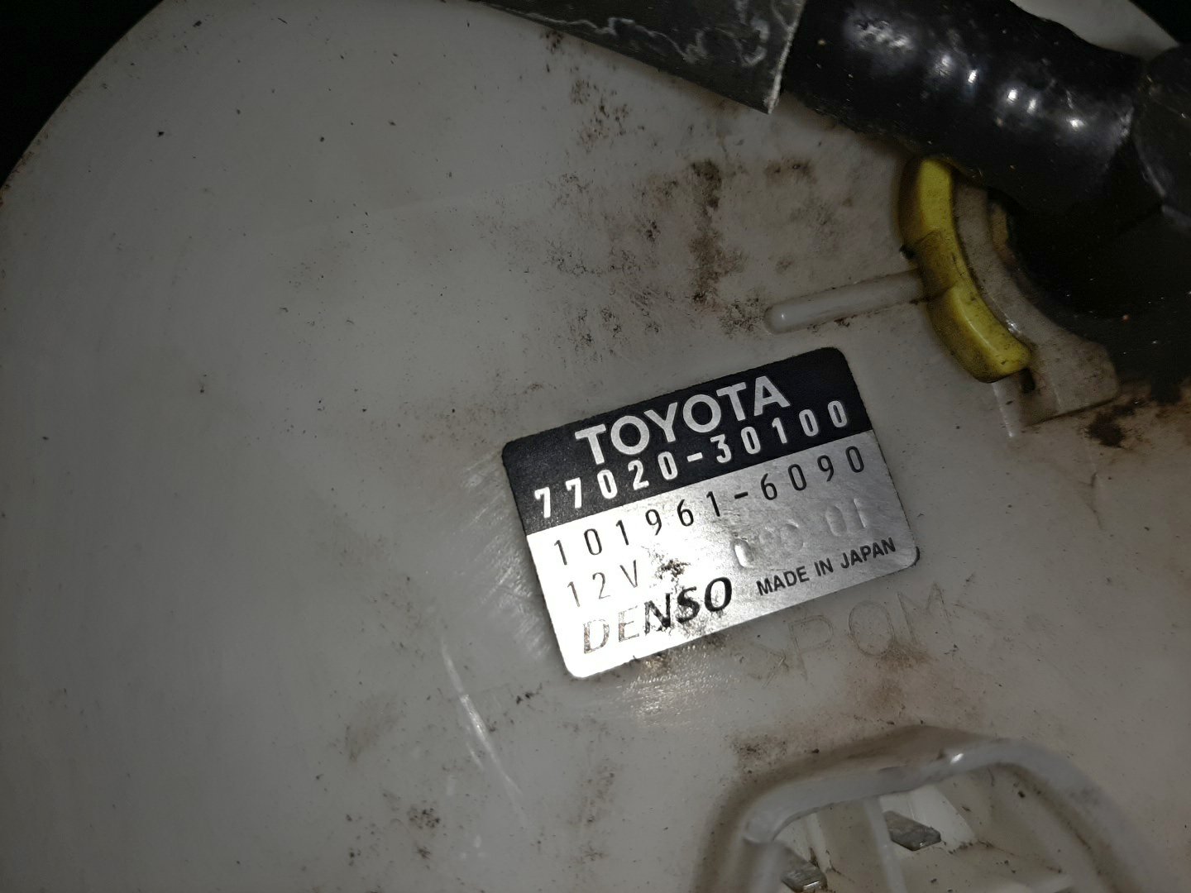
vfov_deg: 53.1
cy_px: 446
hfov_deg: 67.3
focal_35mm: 26
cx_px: 596
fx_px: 895
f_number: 1.7
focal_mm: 3.93
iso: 40
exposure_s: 1/484
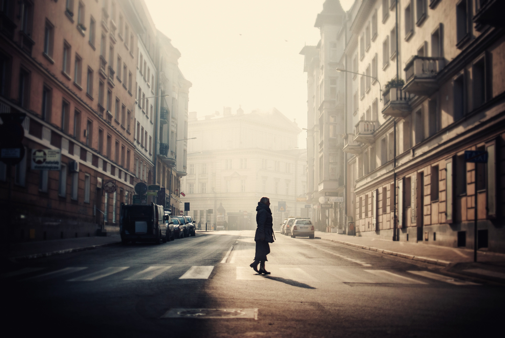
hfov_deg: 37.8
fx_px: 737
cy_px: 169
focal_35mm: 52
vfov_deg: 25.8
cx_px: 252
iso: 100
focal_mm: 35
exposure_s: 1/4000
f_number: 1.8
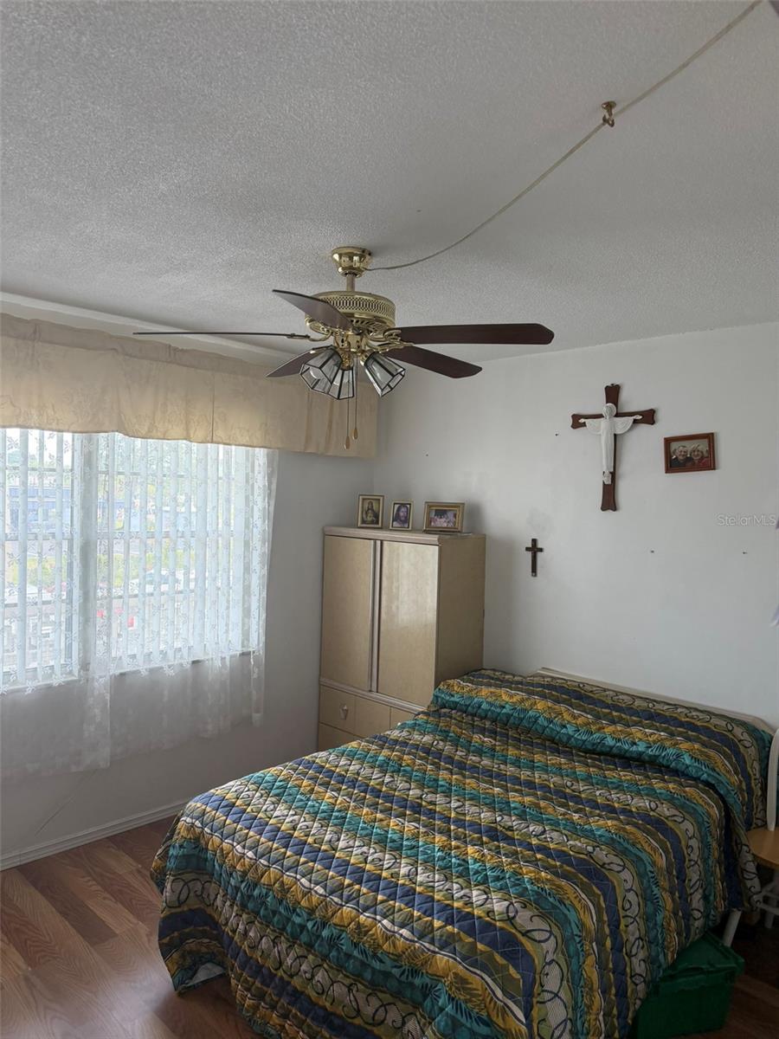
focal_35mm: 24
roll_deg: -1.8
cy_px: 520
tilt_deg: -1.9
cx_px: 390
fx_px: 720
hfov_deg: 56.8
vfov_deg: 71.6
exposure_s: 1/126
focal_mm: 6.76
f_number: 1.78
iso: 200
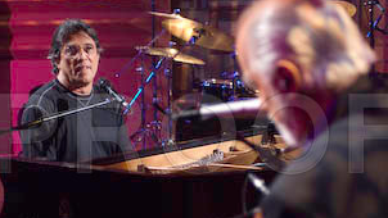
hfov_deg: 20.6
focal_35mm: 104
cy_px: 158
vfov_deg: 11.6
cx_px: 193
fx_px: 1070
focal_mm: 50
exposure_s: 1/60
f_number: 2.8
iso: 800
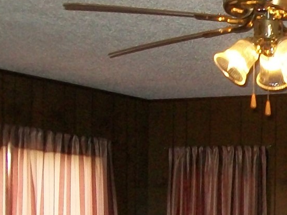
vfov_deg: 10.9
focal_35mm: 134
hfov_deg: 13.8
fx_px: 1111
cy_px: 237
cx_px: 438
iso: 160
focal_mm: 6
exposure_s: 1/60
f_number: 2.7
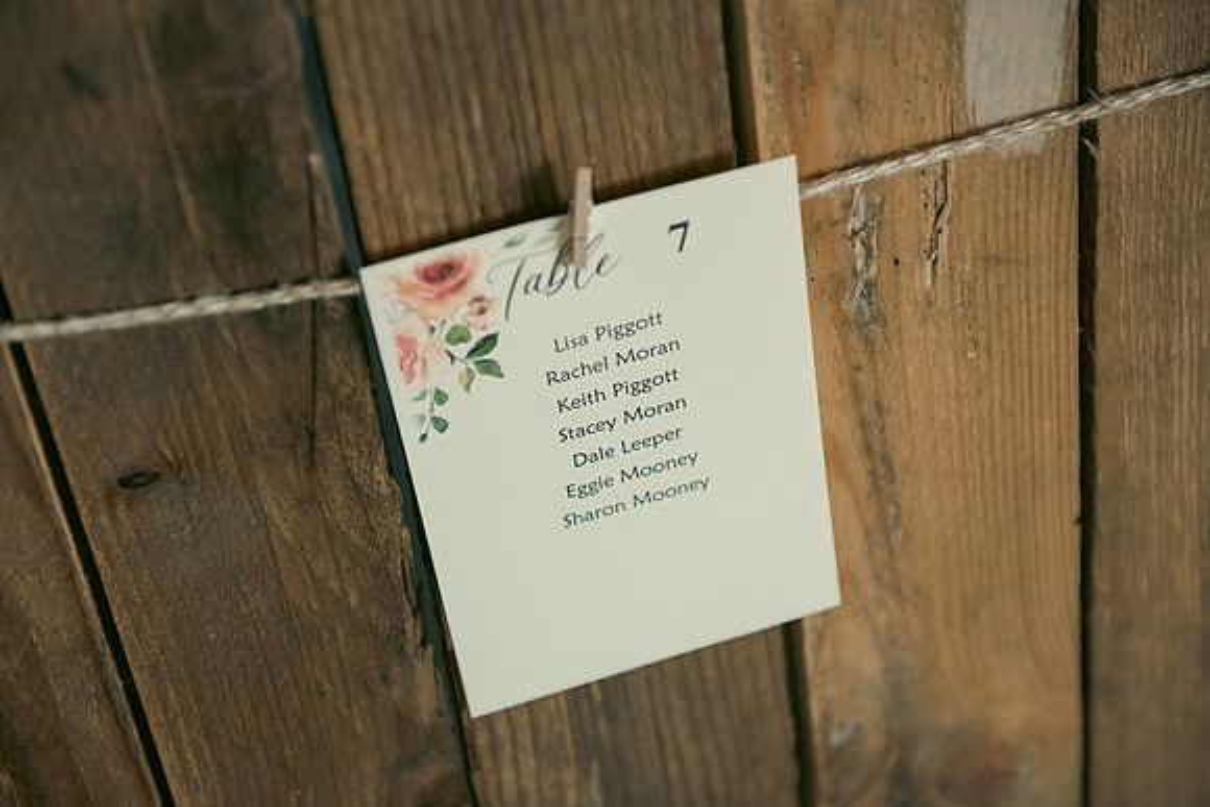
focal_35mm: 70
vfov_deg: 19.5
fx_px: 2353
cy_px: 404
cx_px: 605
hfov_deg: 28.8
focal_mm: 70
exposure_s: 1/1000
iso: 640
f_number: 3.5
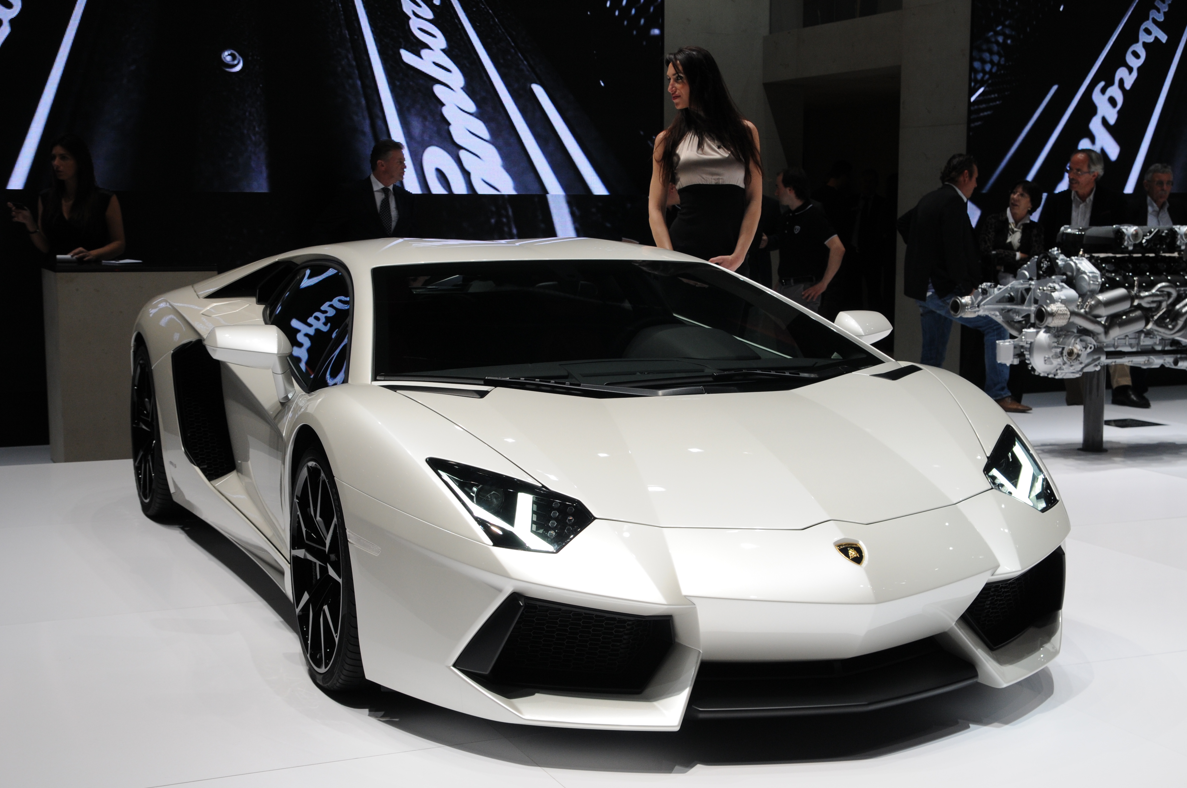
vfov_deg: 26.4
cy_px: 408
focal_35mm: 51
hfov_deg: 38.9
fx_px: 1679
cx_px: 630
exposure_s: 1/350
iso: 400
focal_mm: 32
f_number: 9.5
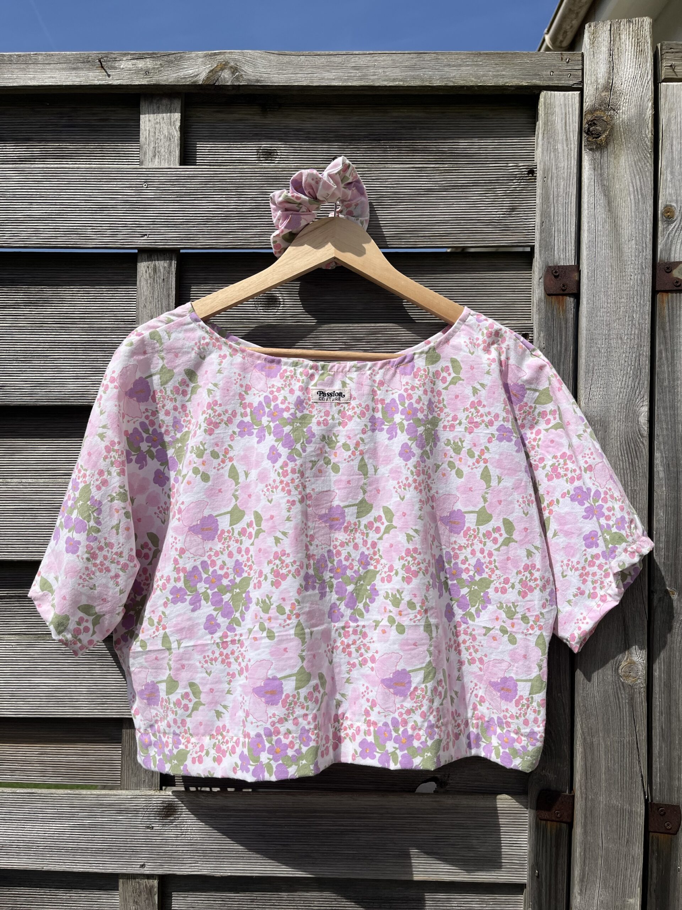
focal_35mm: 26
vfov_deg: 67.3
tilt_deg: -1.8
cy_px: 455
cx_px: 341
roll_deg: +0.5
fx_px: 683
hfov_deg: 53.1
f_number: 1.6
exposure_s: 1/8403
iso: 50
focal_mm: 5.1
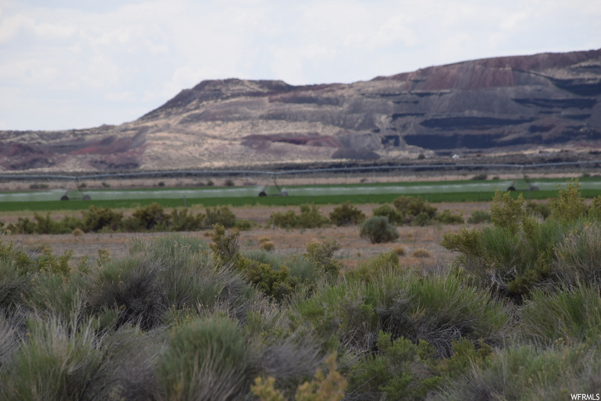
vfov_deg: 4.6
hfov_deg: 6.9
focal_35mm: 300
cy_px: 200
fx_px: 5009
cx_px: 300
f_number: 10
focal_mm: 200
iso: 100
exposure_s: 1/200
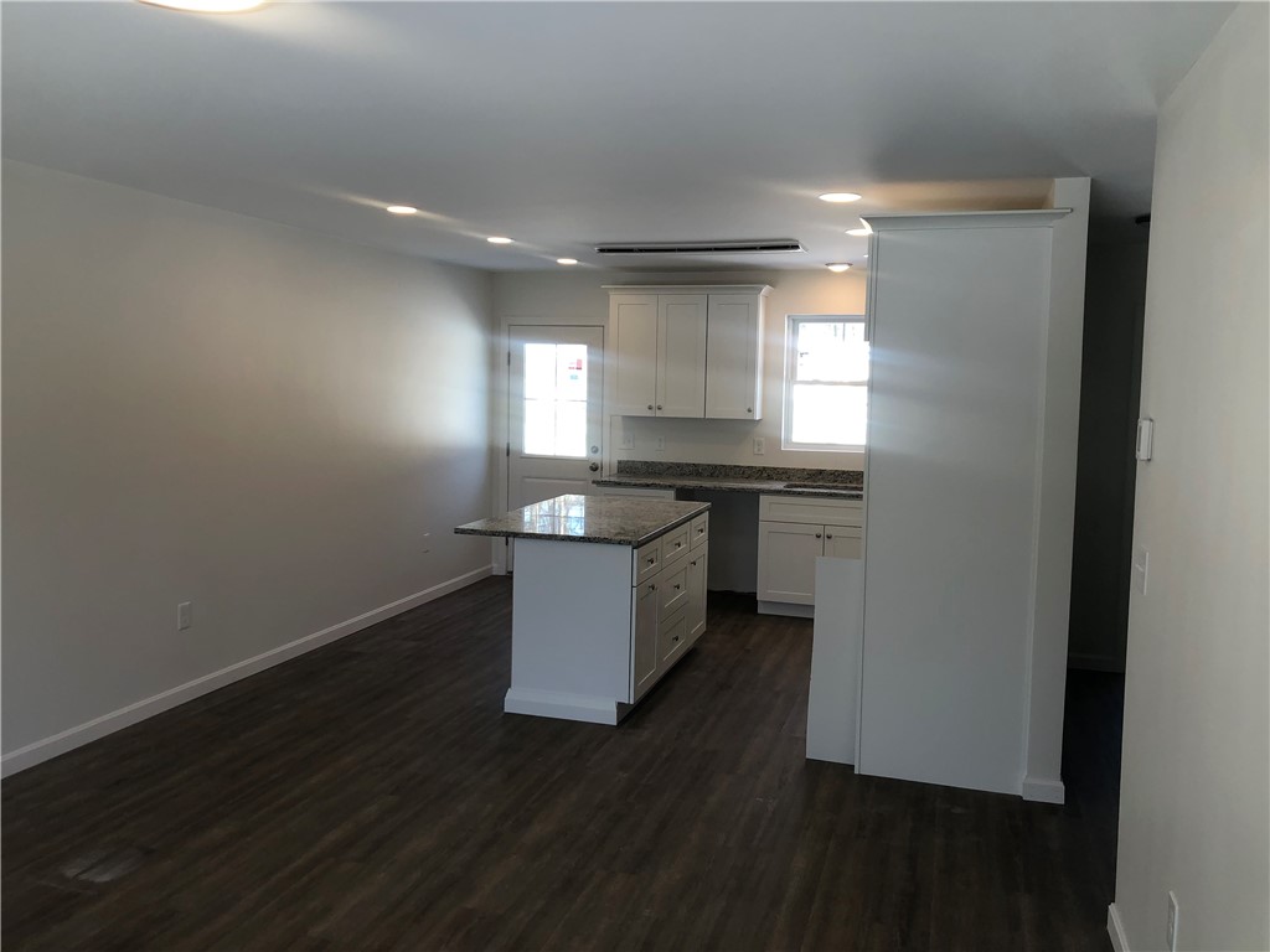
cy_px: 476
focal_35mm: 28
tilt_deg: -5.5
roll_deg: -1.2
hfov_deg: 63.4
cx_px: 635
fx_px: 1027
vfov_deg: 49.7
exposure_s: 1/120
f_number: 1.8
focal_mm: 3.99
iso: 40
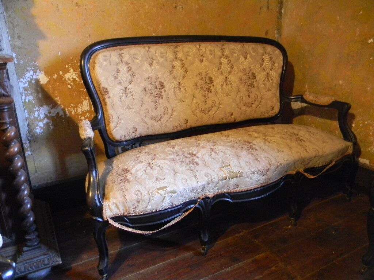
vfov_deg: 49.7
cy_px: 140
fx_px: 303
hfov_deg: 63.4
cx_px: 187
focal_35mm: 28
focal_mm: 5
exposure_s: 1/4
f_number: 3.5
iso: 400
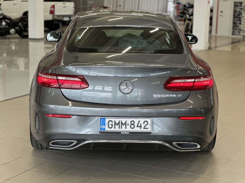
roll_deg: -0.9
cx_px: 122
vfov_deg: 19.1
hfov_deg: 25.3
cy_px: 92
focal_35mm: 77
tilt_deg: -10.5
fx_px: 545
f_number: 2.8
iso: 80
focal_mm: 9
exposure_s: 1/100
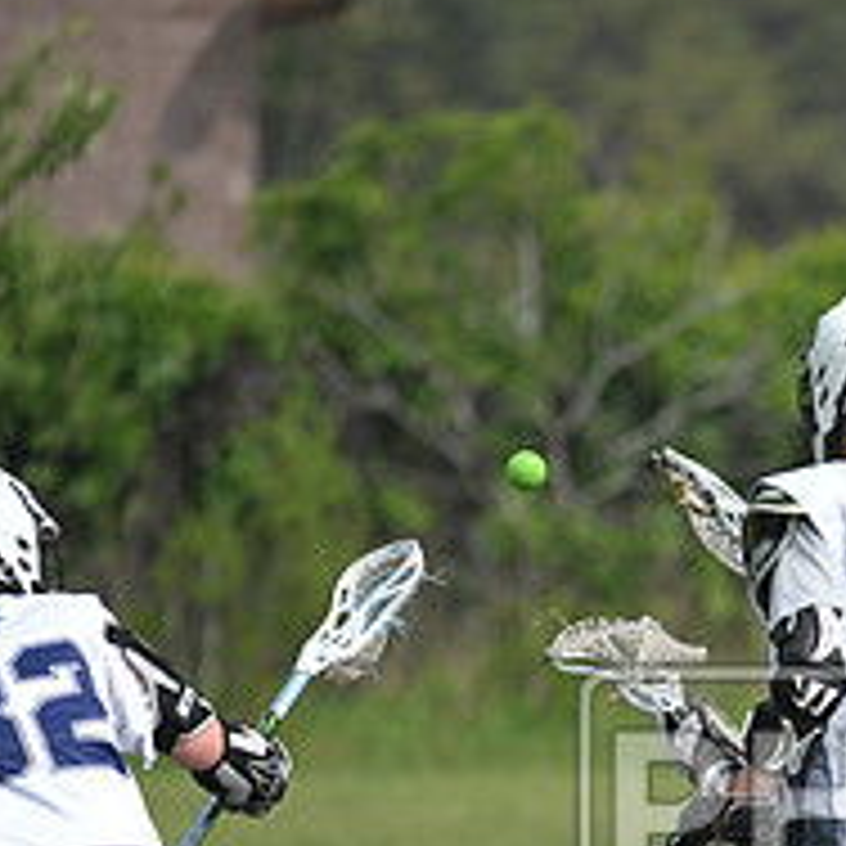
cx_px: 1116
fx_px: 18139
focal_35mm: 656
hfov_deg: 2.7
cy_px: 832
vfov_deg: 2.7
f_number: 4
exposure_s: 1/3200
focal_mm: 250
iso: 640
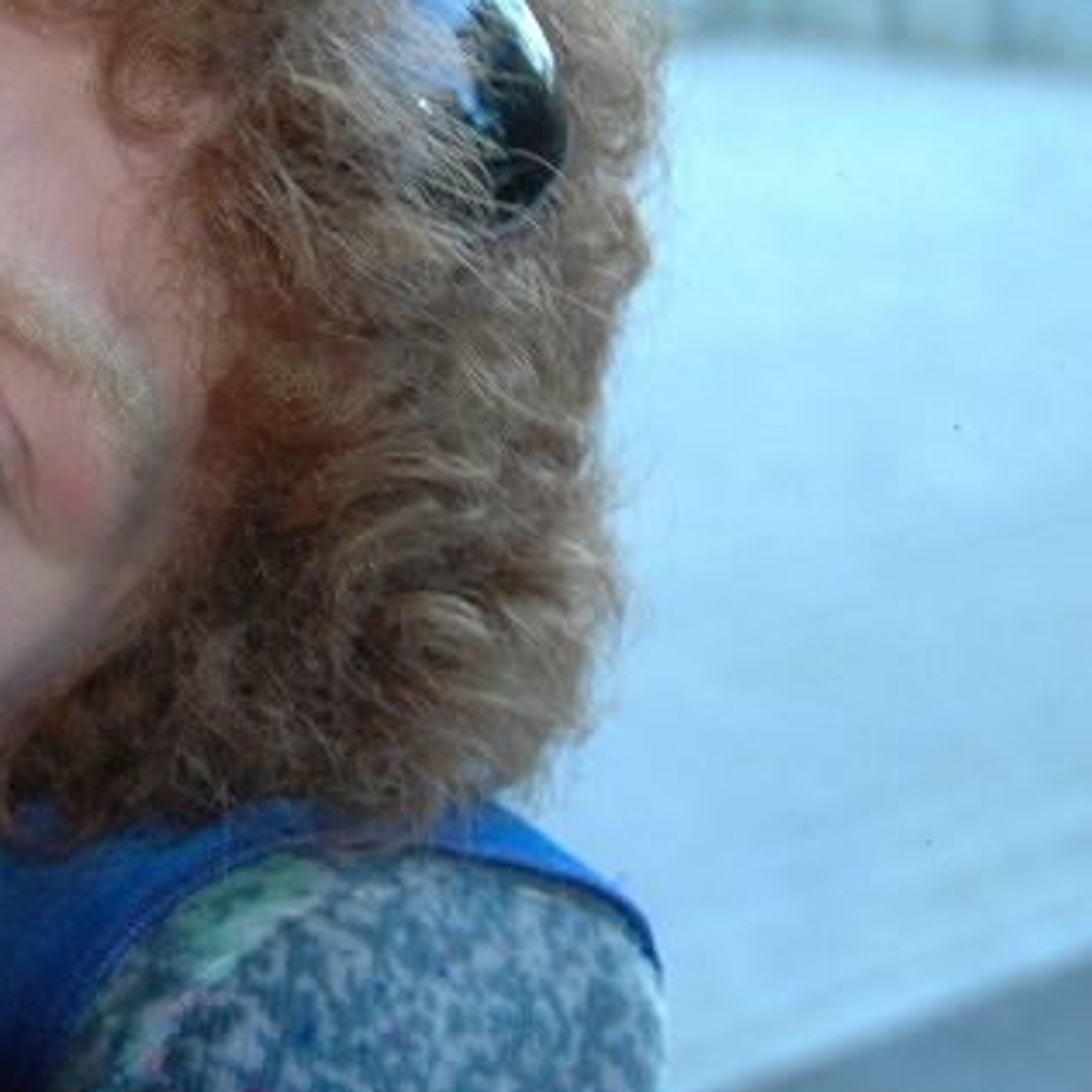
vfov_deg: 17.3
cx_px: -263
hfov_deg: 16.6
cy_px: 294
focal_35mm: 100
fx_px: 3572
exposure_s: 1/80
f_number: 4
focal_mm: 31
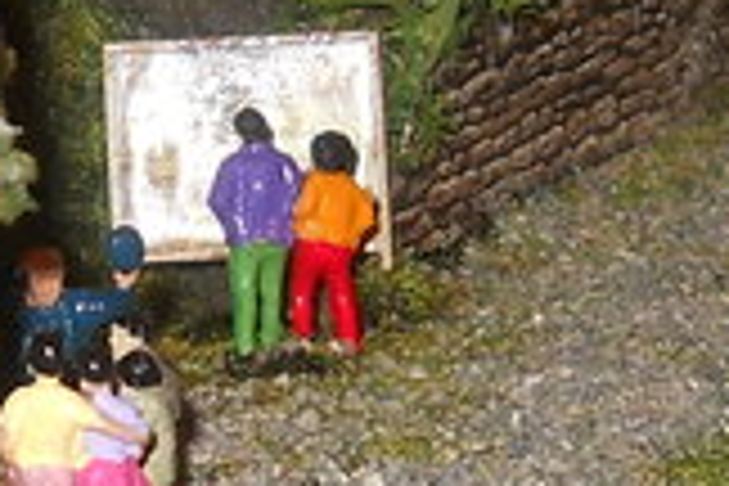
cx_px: -212
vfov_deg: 6.5
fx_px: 4252
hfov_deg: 9.6
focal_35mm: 210
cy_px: -45
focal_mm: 6.72
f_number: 3.1
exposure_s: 1/30
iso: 80
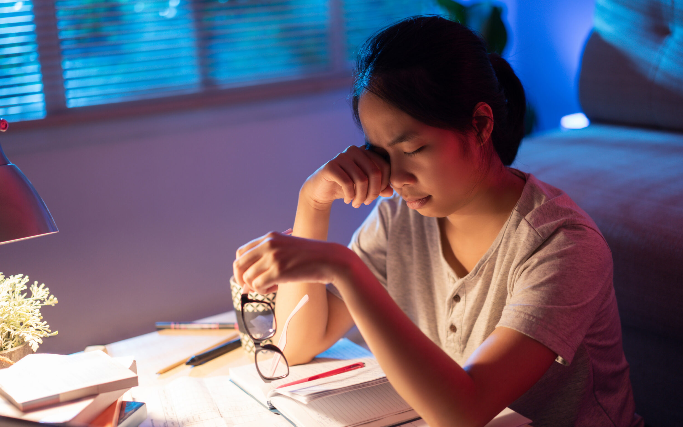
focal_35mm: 58
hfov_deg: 35.1
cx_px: 334
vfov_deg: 22.4
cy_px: 224
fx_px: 1080
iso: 200
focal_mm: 55
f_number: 1.8
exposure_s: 1/20
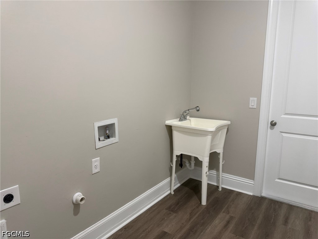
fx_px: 220
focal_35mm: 24
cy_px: 120
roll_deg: -0.4
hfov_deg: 71.6
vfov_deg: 56.8
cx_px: 159
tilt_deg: -8.4
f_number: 1.78
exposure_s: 1/60
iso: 200
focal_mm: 6.76
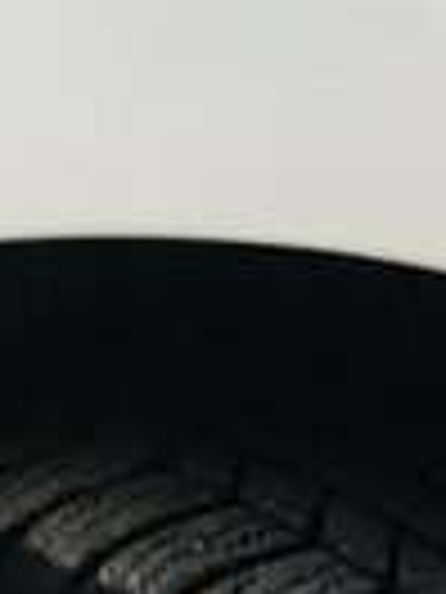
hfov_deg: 13.5
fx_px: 1873
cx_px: 356
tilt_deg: -28.1
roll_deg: +2.9
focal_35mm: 109
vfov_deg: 15.3
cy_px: 1107
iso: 400
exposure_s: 1/17
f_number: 2.2
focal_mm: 4.15
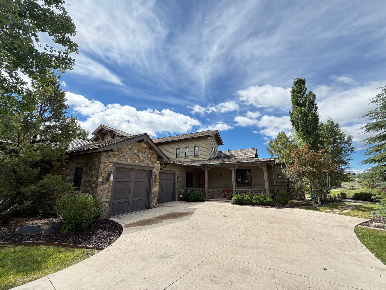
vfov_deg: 85.7
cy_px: 145
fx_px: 156
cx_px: 193
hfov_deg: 102.1
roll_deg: +0.8
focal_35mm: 14
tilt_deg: +14.1
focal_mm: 2.22
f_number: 2.2
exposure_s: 1/545
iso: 40
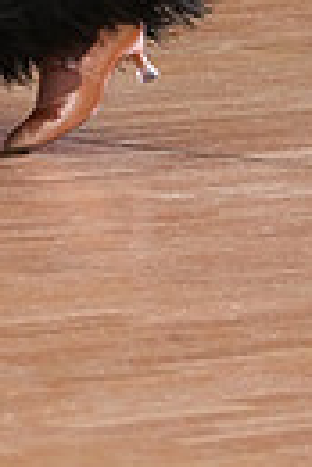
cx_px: -178
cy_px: -399
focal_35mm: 892
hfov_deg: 1.5
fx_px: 11564
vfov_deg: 2.3
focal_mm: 200
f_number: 6.3
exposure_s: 1/200
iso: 4000
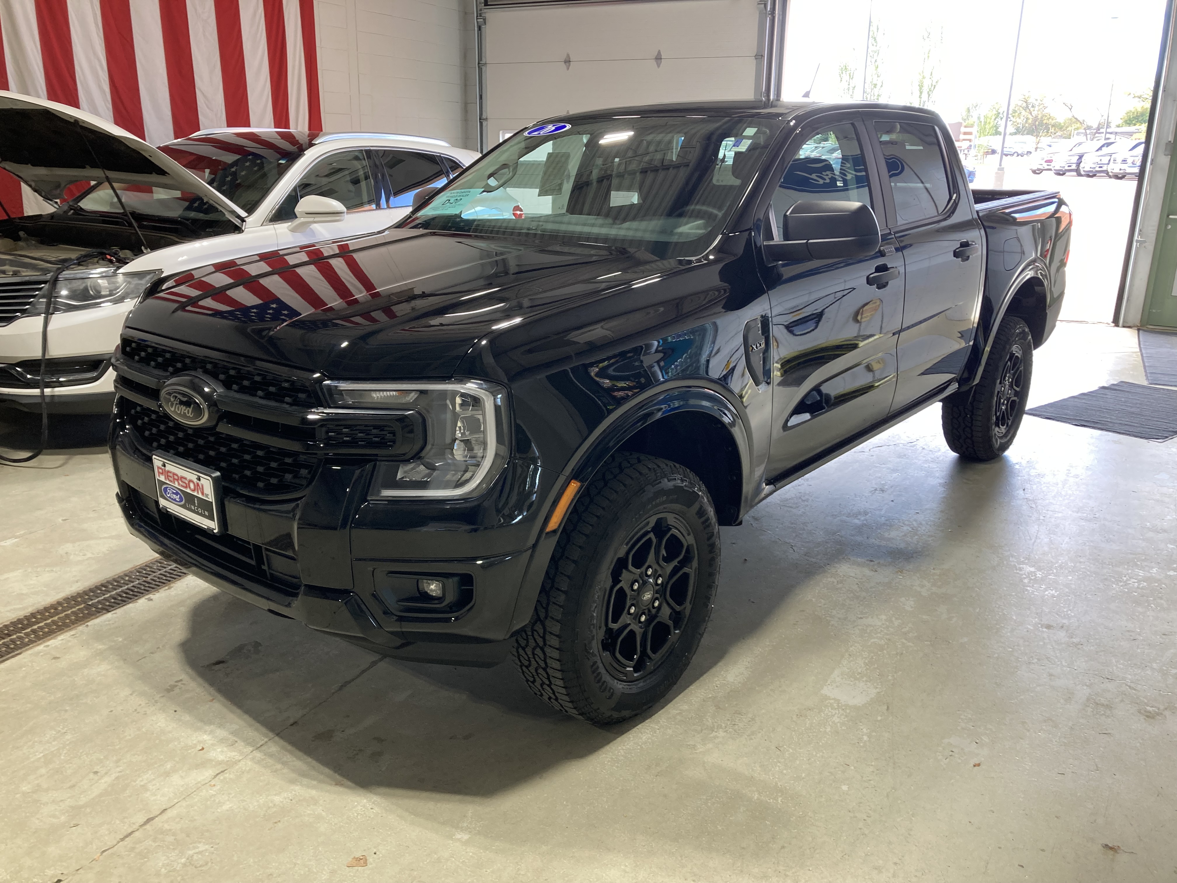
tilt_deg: -15.5
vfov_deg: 49.7
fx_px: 952
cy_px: 442
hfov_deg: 63.4
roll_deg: -0.7
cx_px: 588
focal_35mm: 28
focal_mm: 3.99
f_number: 1.8
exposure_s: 1/60
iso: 64
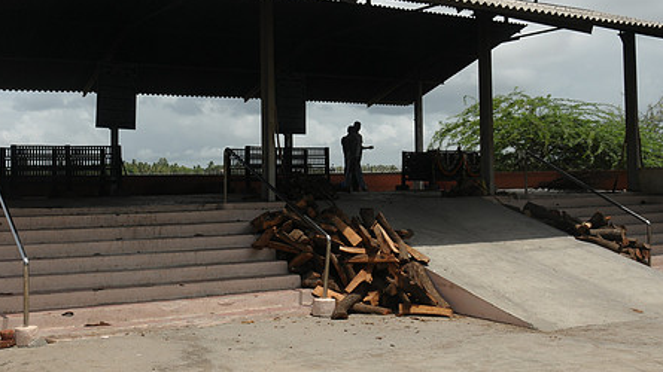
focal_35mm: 45
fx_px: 791
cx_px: 268
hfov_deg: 45.3
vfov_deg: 26.3
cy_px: 111
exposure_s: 1/250
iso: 200
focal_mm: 22
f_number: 14
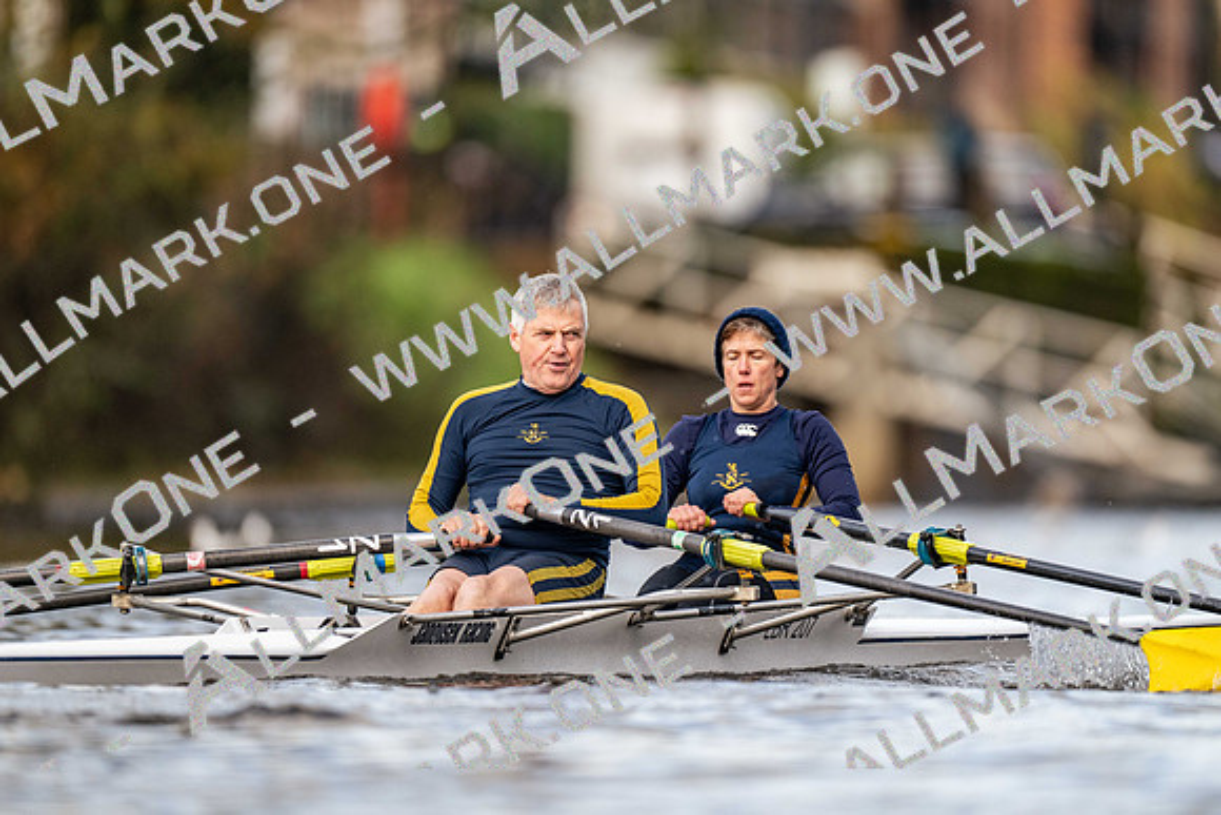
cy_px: 408
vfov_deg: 2.3
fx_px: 20354
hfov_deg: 3.4
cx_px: 610
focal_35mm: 600
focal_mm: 600
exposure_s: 1/2500
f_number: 4
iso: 1250
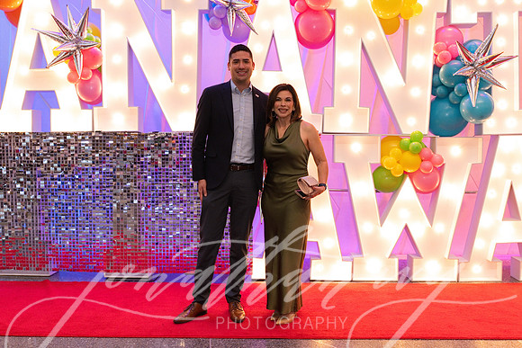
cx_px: 261
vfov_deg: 35.1
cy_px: 174
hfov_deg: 50.7
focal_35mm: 38
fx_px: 551
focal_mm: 38
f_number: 4
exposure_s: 1/125
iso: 2000
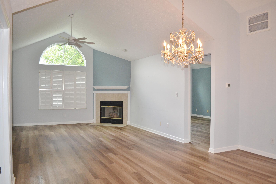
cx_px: 138
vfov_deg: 47.9
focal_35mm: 27
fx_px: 207
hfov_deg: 67.4
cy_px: 92
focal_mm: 18
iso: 450
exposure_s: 1/60
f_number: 3.5
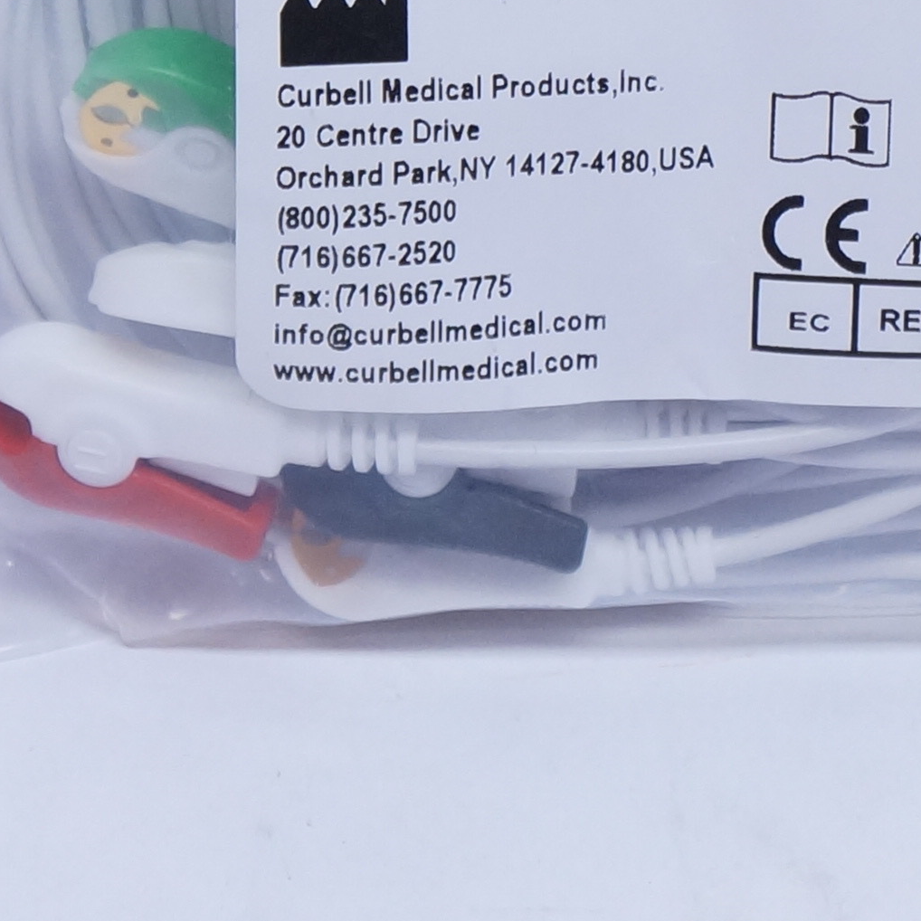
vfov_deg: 10.0
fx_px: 5177
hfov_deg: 10.1
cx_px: 686
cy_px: -223
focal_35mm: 172
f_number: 4
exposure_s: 1/200
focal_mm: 28
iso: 800
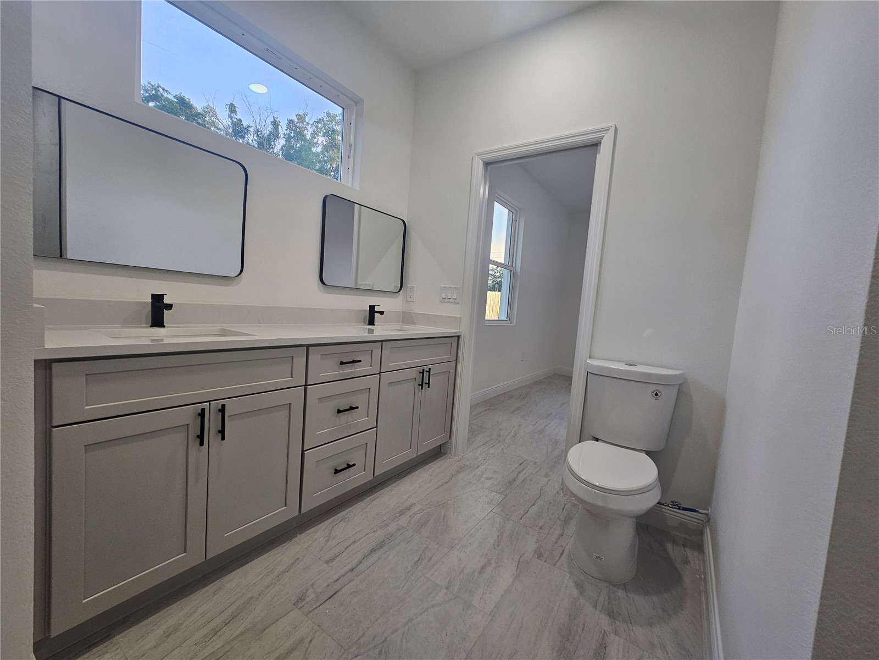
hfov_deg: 106.2
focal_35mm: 13
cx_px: 440
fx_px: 330
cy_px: 330
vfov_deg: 89.9
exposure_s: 1/77.4
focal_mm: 2.2
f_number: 2.2
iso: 100
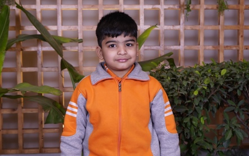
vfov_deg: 21.6
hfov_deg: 34.0
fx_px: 407
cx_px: 126
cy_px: 79
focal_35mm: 60
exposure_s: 1/125
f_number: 4.5
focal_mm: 39
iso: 400
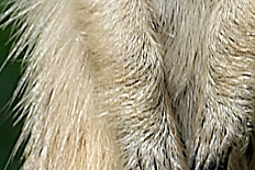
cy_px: -135
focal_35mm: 3205
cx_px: 34
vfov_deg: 0.4
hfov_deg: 0.6
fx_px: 22715
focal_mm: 310
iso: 125
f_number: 7.1
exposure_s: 1/500
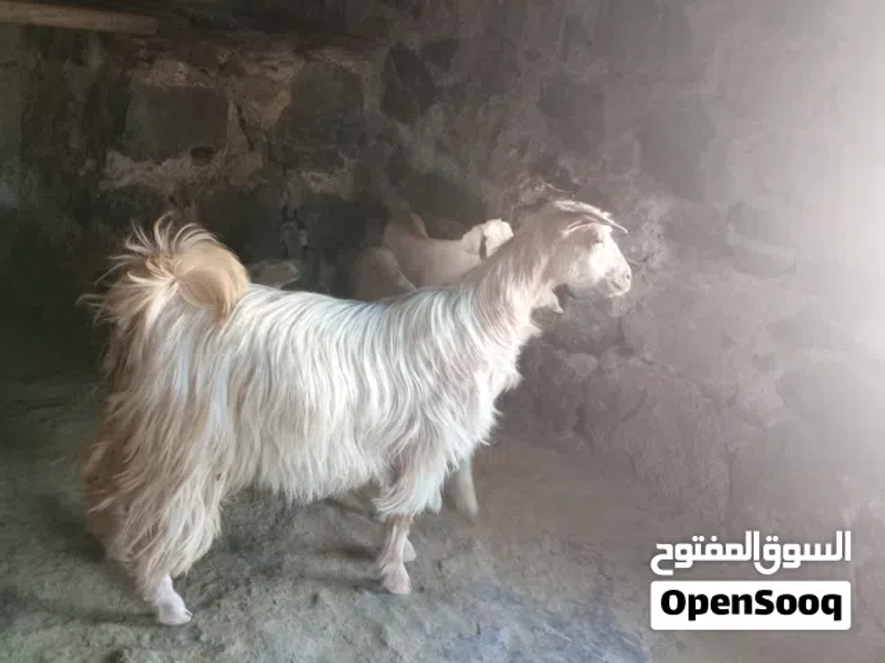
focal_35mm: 39
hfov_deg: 47.9
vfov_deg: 36.8
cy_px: 332
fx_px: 997
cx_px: 442
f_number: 1.8
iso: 1959
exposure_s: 1/16.7
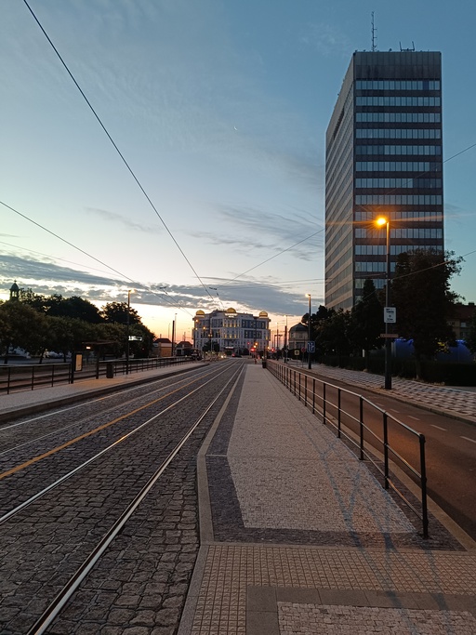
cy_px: 318
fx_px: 440
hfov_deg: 56.8
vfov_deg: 71.6
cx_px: 238
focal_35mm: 24
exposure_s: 1/50.1
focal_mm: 5.59
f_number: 1.88
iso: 374
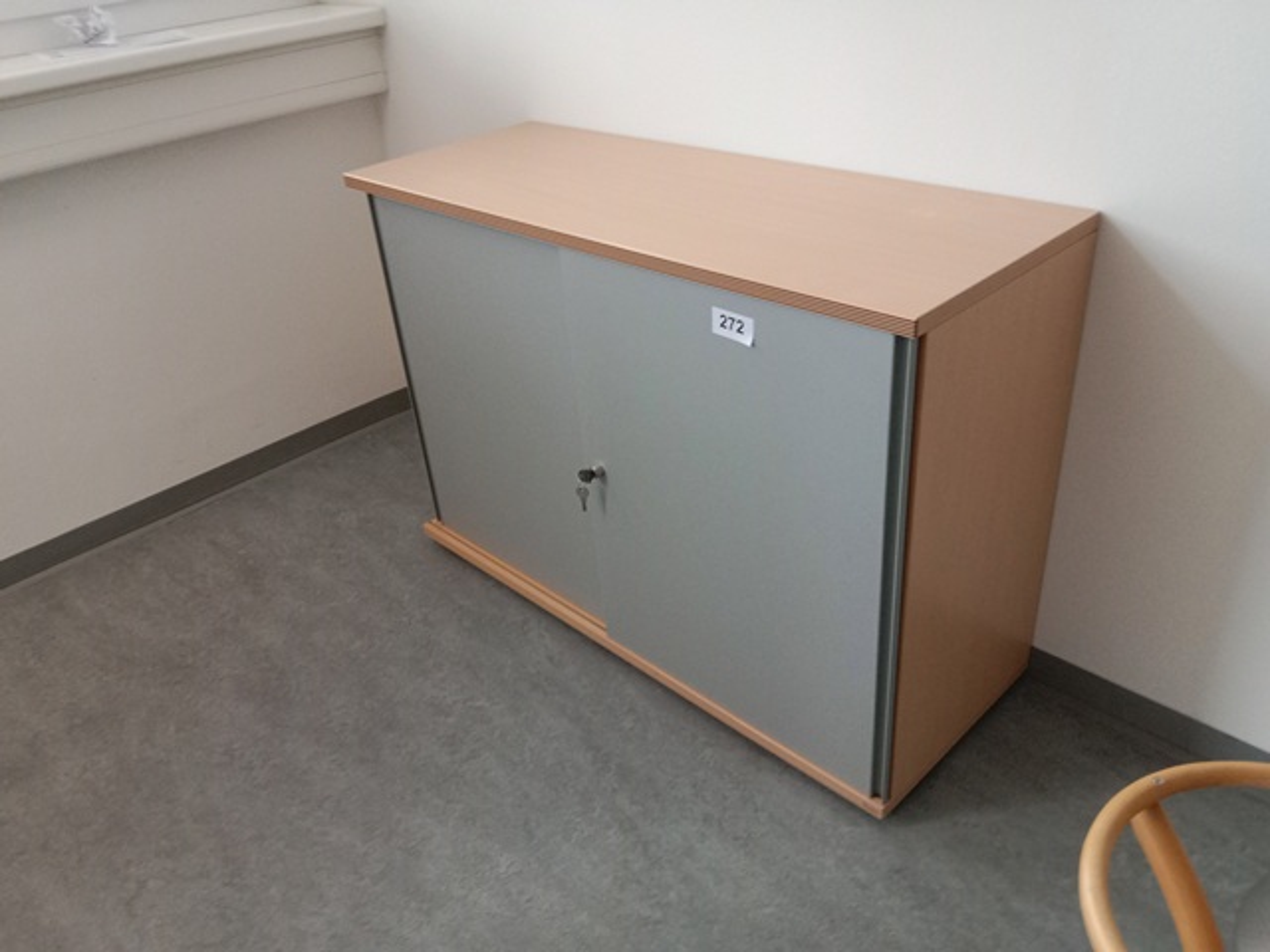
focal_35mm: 27
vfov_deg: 51.4
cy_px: 476
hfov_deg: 65.3
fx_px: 991
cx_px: 635
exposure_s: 1/33.3
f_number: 2.2
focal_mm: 3.65
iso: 438
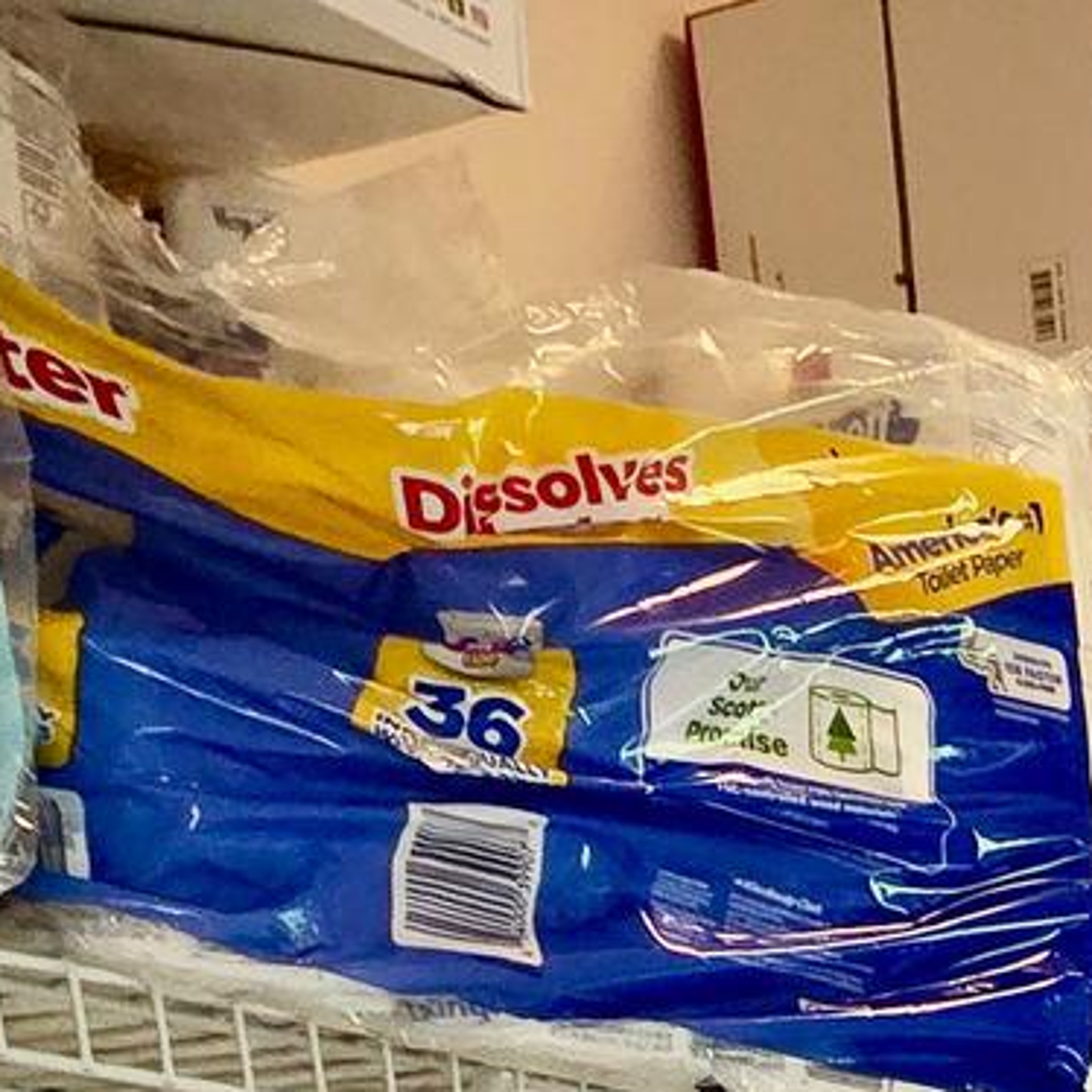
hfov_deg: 17.4
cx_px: 2304
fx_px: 2248
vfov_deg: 19.3
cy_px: 2053
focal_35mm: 63
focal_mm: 2.2
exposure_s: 1/120
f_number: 2.2
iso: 160
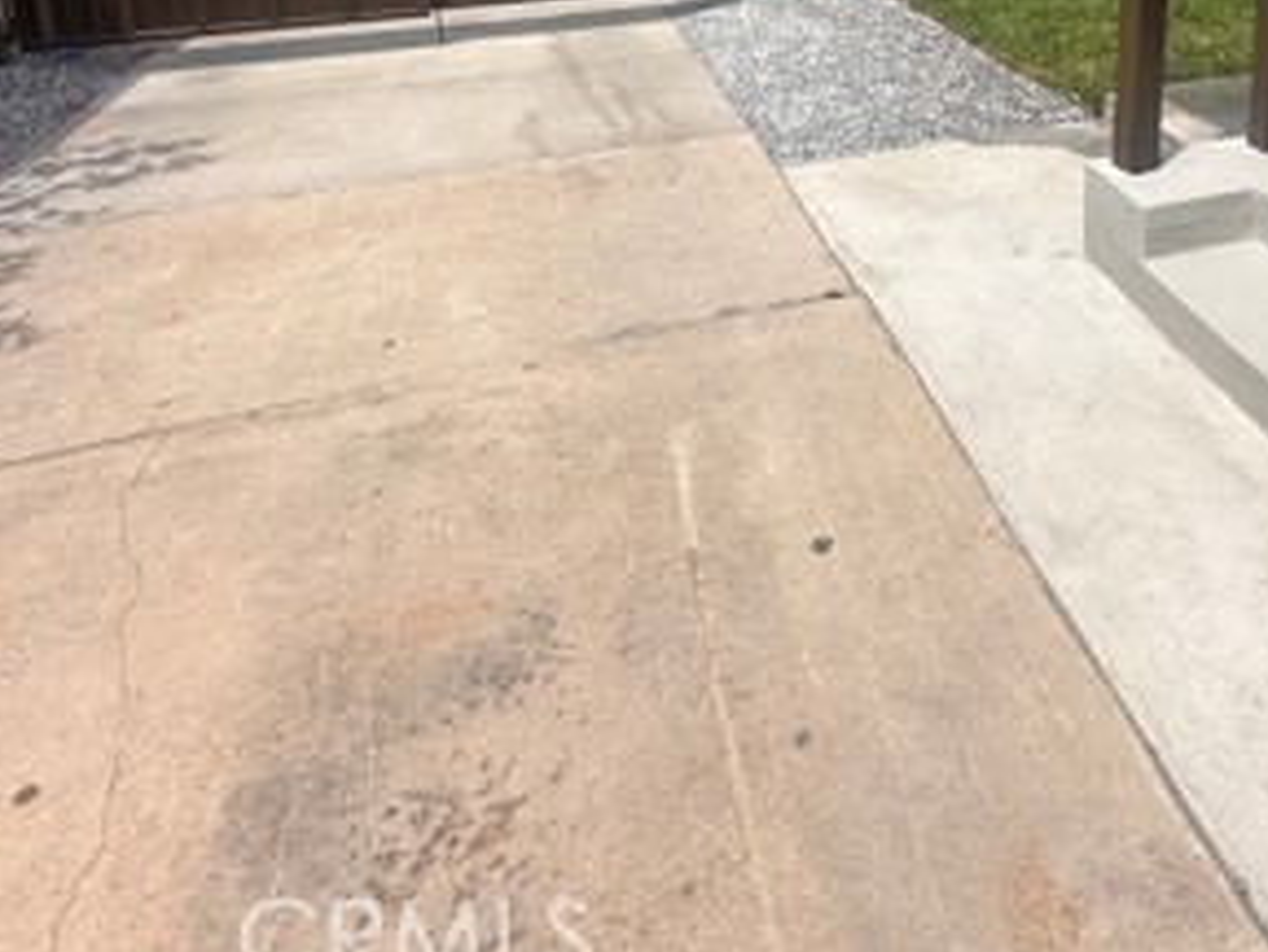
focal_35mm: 31
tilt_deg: -11.7
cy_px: -53
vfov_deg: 38.8
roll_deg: +0.2
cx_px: 908
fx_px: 1136
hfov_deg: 56.2
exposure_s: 1/2132
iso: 50
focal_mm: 2.22
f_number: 2.2
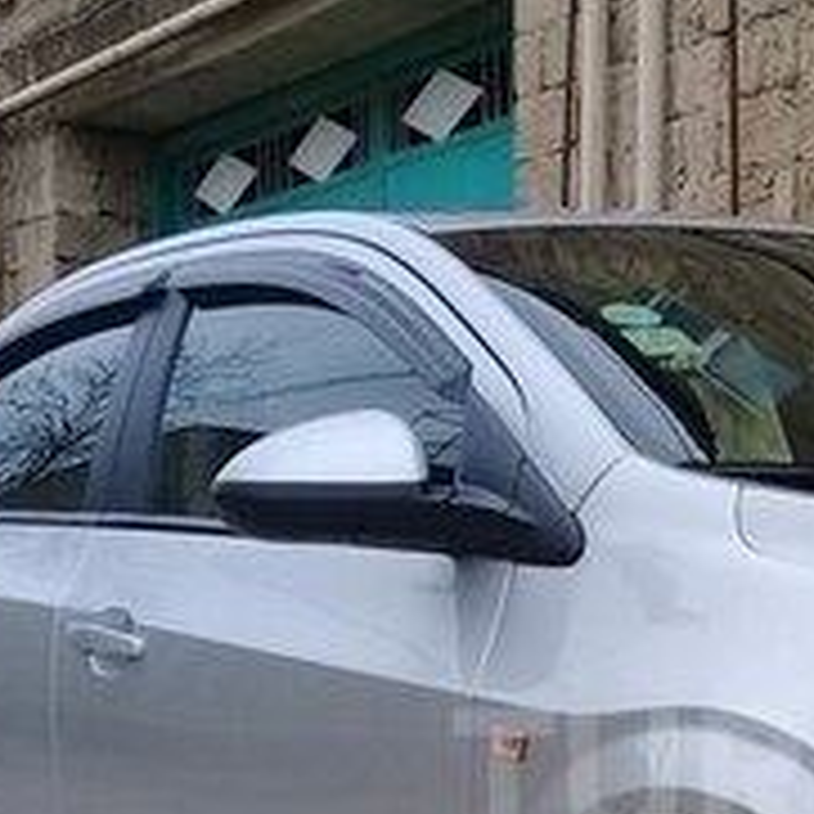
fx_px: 2660
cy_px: 776
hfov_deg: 16.8
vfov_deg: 17.1
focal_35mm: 100
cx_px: 913
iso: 50
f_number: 2.2
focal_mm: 3.3
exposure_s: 1/710
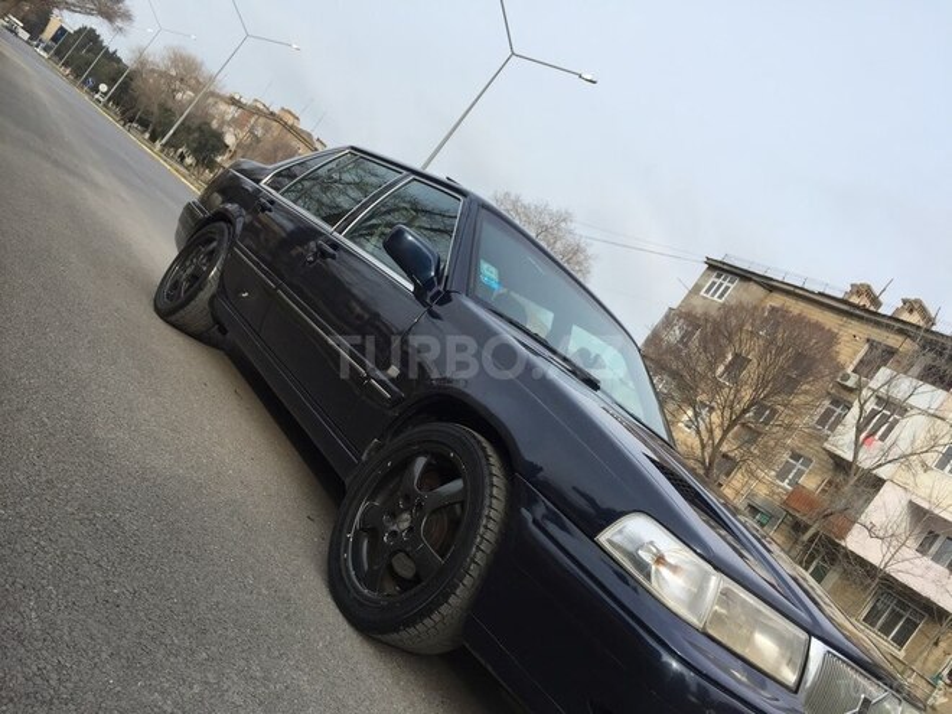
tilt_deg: +0.9
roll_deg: -36.9
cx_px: 476
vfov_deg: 48.2
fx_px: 798
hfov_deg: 61.7
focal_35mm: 29
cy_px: 357
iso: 32
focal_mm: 4.15
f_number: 2.2
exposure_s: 1/879
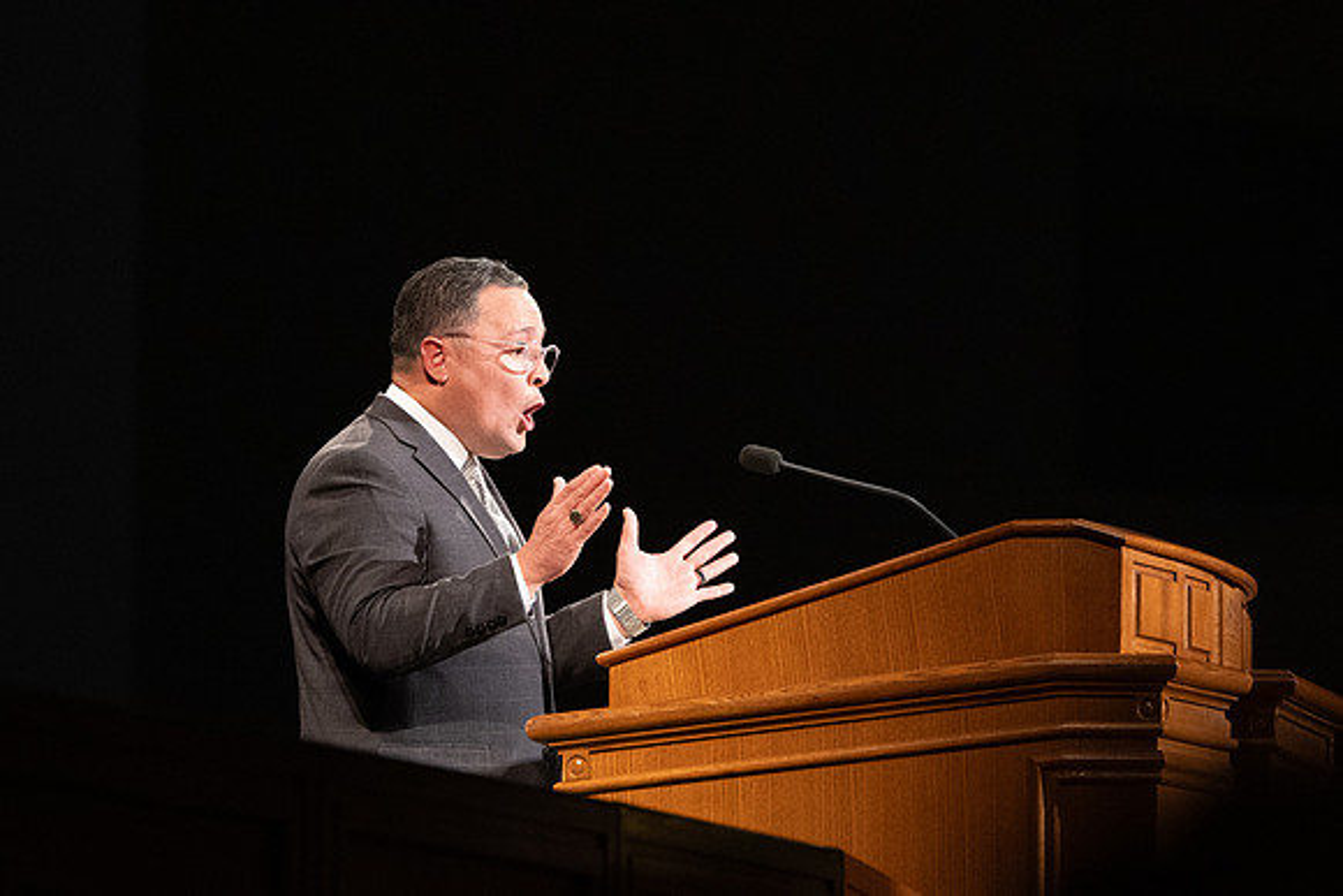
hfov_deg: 5.9
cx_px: 580
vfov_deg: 4.0
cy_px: 437
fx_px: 12992
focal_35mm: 348
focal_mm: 180
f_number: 3.5
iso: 3200
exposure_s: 1/250
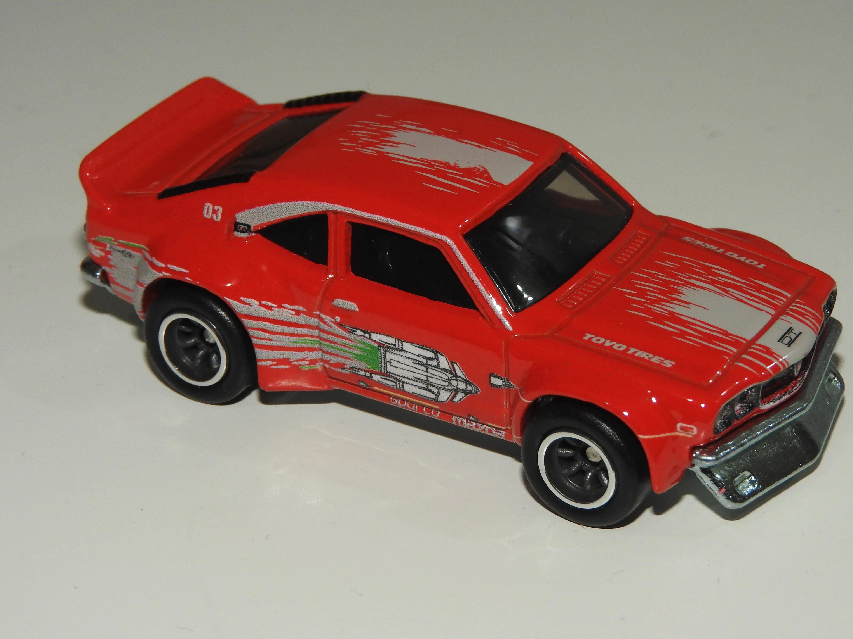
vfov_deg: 11.9
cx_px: 460
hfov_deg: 15.9
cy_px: 280
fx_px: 3055
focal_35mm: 124
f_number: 5.3
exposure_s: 1/60
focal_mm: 18.8
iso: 200
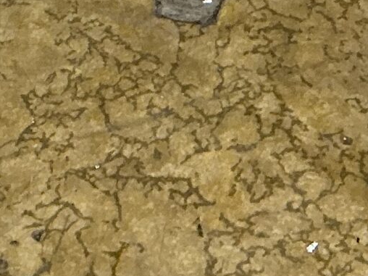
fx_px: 1552
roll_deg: +2.1
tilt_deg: -32.4
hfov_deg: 13.5
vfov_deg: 9.1
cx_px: 138
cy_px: -397
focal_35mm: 146
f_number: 1.8
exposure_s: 1/60
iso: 100
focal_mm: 3
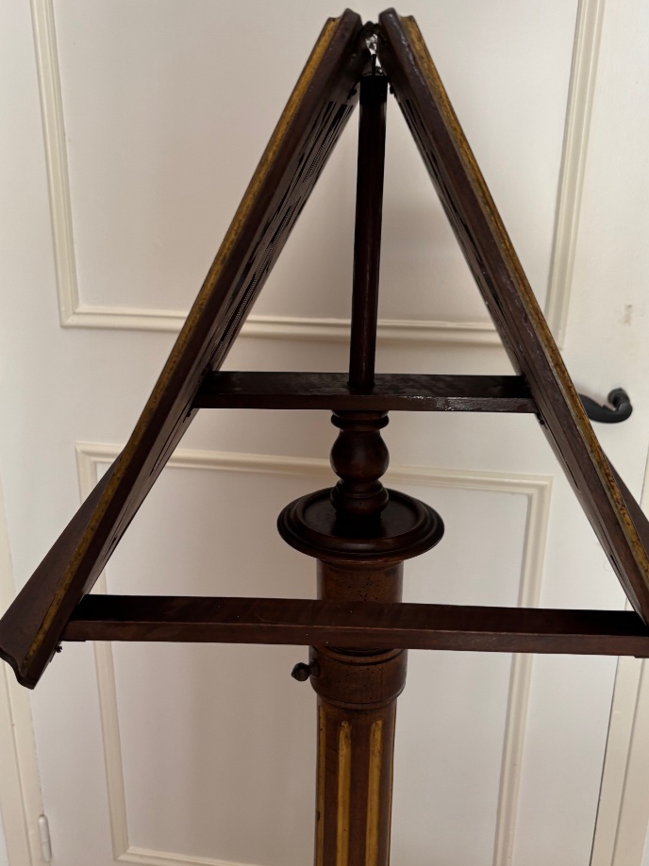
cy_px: 409
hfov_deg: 41.8
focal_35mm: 34
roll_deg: -1.6
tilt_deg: -19.9
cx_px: 318
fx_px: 850
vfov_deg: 53.9
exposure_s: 1/48
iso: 100
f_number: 1.6
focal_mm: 5.96
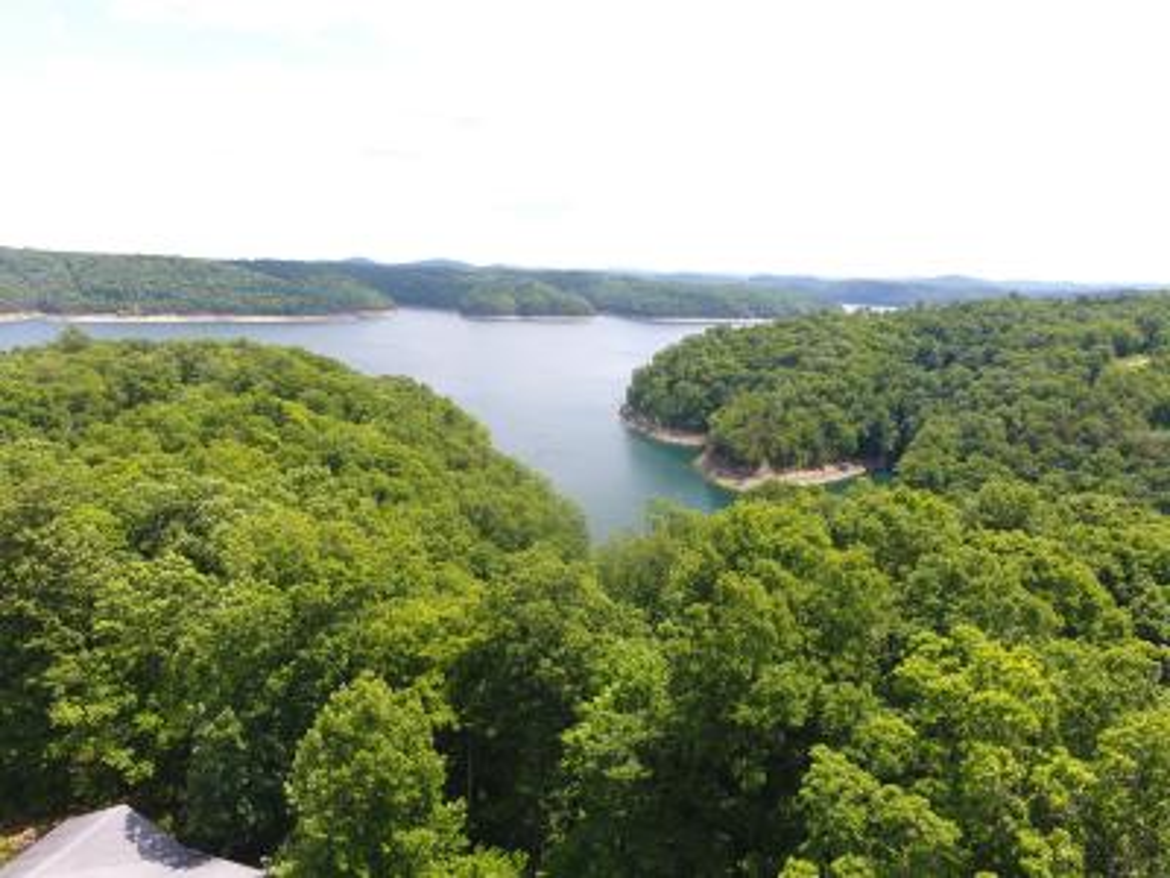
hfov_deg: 81.7
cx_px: 585
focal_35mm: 20
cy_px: 439
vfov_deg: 66.0
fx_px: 676
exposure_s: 1/389
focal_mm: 3.61
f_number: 2.8
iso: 100
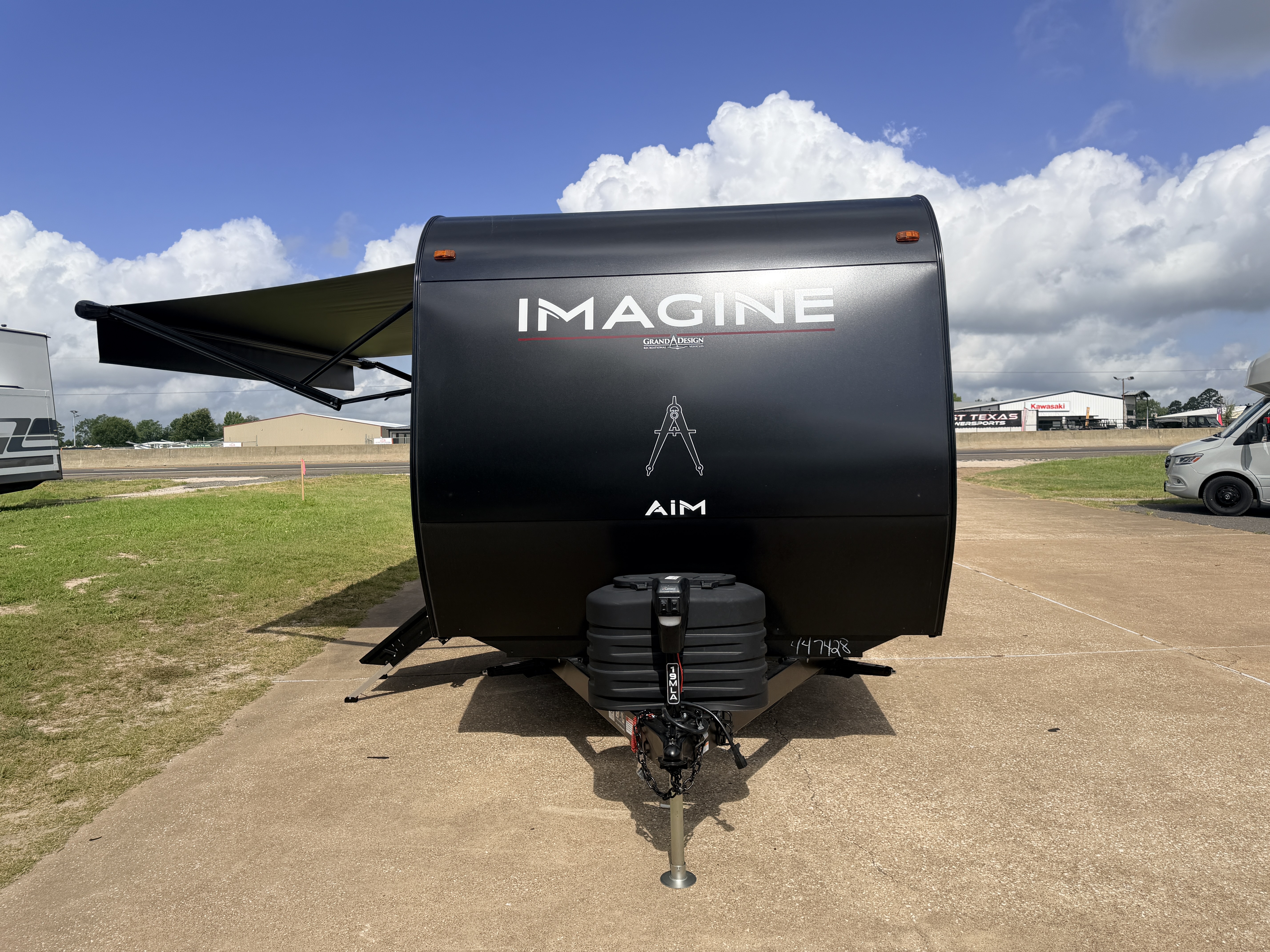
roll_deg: +0.4
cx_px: 635
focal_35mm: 24
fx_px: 881
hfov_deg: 71.6
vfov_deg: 56.8
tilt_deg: -1.8
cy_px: 476
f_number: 1.78
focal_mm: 6.76
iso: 80
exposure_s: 1/7353
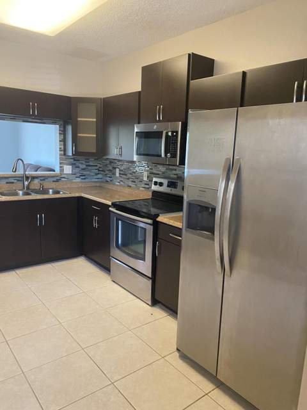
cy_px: 205
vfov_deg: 67.3
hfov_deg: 53.1
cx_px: 154
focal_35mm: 26
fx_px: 307
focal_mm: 4.25
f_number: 1.8
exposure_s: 1/60
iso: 500
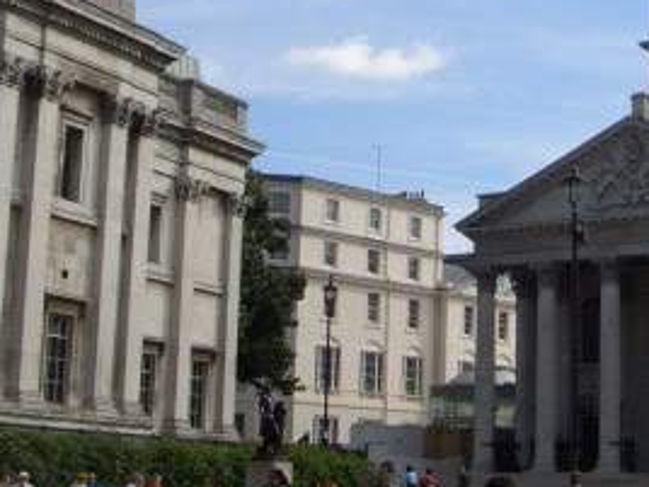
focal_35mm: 93
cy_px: 46
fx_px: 1744
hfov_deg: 20.8
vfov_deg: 15.7
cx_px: 523
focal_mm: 8
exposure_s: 1/640
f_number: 4.8
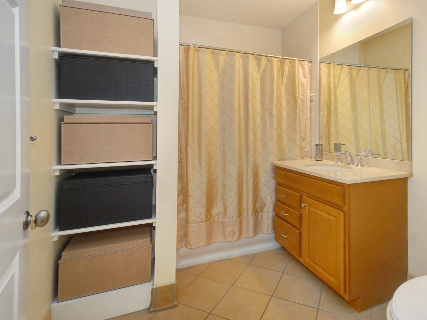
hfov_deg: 90.3
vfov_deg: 74.7
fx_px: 210
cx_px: 248
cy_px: 153
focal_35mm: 17
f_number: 5
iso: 800
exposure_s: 1/60
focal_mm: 10
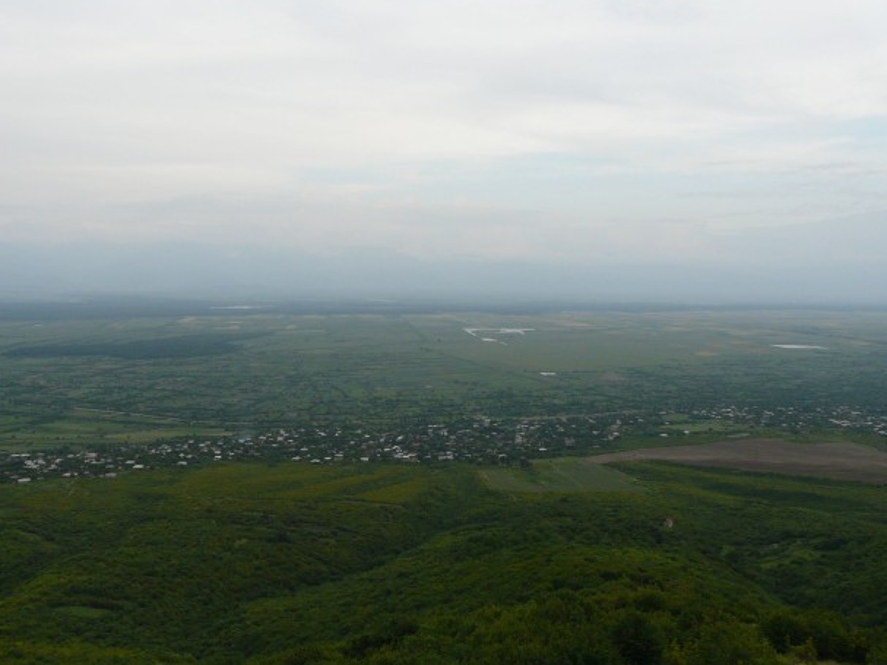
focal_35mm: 30
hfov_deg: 59.9
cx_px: 416
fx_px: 769
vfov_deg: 46.8
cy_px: 337
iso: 100
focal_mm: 4.6
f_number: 4
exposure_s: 1/125
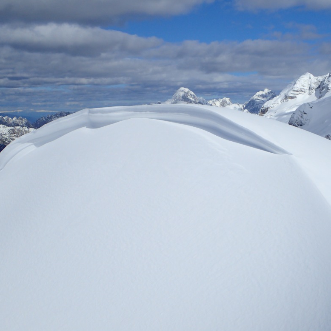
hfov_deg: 33.2
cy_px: 165
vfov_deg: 33.4
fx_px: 552
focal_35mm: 51
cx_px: 214
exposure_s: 1/640
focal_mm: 7.86
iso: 200
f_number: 11
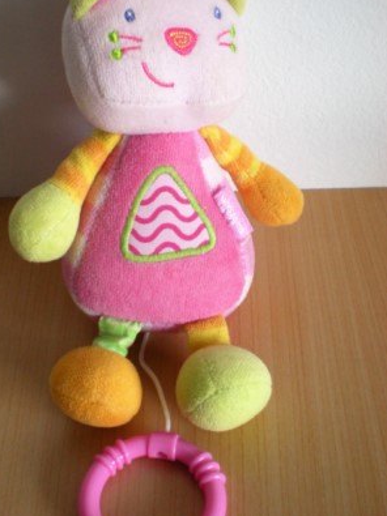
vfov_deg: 38.2
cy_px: 247
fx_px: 746
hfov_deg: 29.0
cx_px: 139
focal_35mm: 50
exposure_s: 1/36.5
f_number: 3.1
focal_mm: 6.3
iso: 200
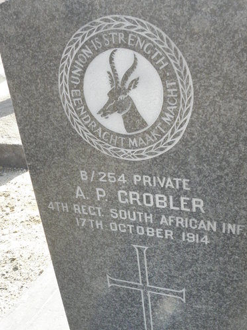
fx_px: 400
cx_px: 135
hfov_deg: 34.3
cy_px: 239
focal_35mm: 42
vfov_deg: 43.6
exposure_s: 1/200
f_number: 5.6
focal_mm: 4.6
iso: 200
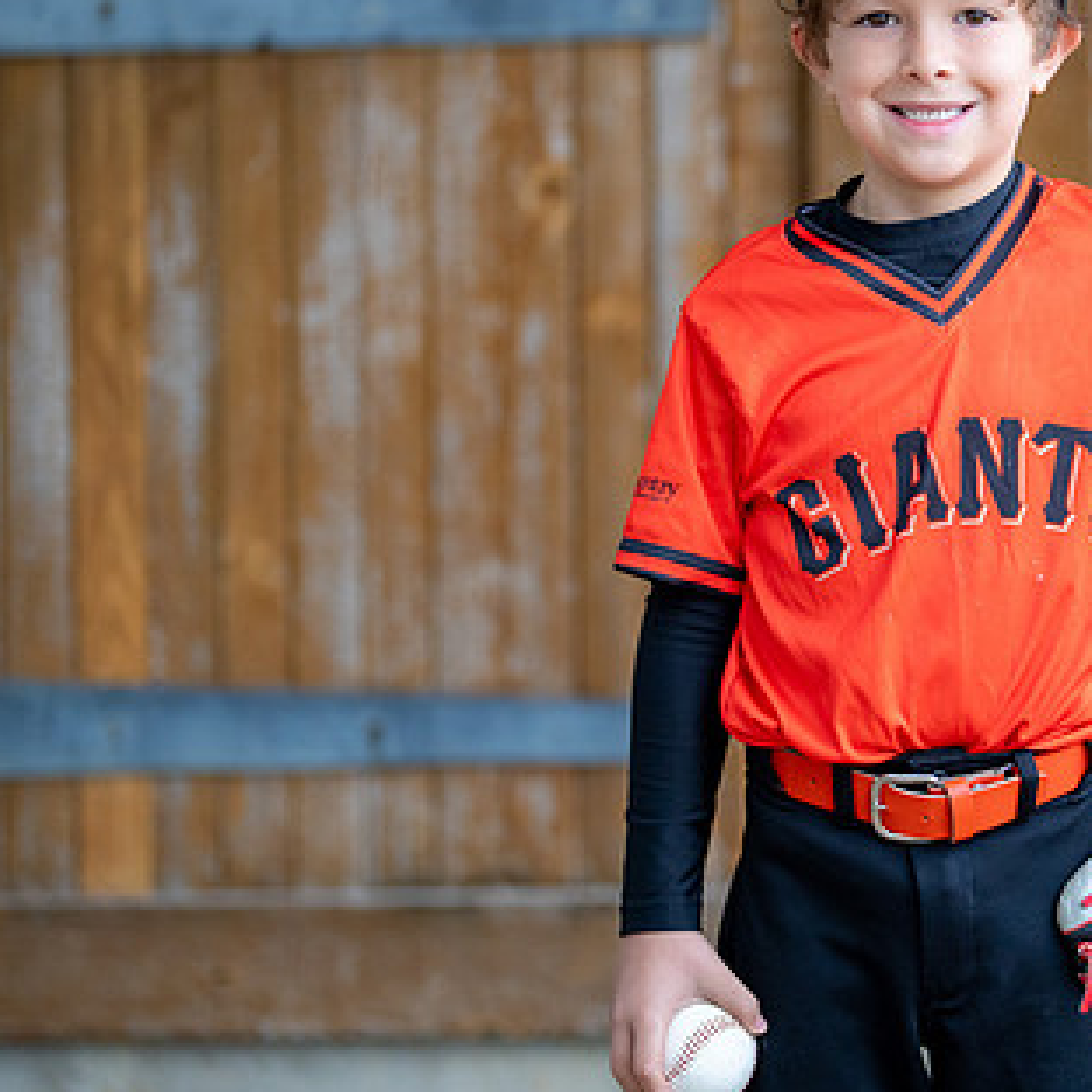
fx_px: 3926
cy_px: 422
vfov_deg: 15.8
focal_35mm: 110
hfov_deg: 15.7
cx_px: 942
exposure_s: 1/640
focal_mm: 50
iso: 500
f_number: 1.2
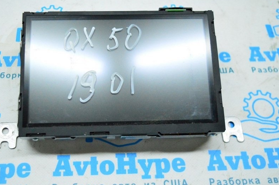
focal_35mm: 49
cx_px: 109
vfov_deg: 27.7
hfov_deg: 40.4
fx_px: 377
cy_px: 81
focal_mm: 25
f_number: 4
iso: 6400
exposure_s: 1/800
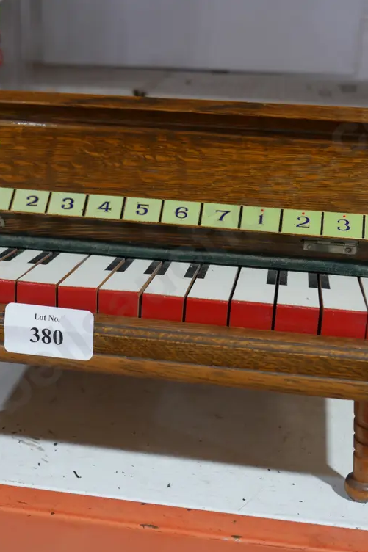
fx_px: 782
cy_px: 280
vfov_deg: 38.9
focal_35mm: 51
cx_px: 161
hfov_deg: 26.5
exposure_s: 1/60
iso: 640
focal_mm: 18
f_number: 4
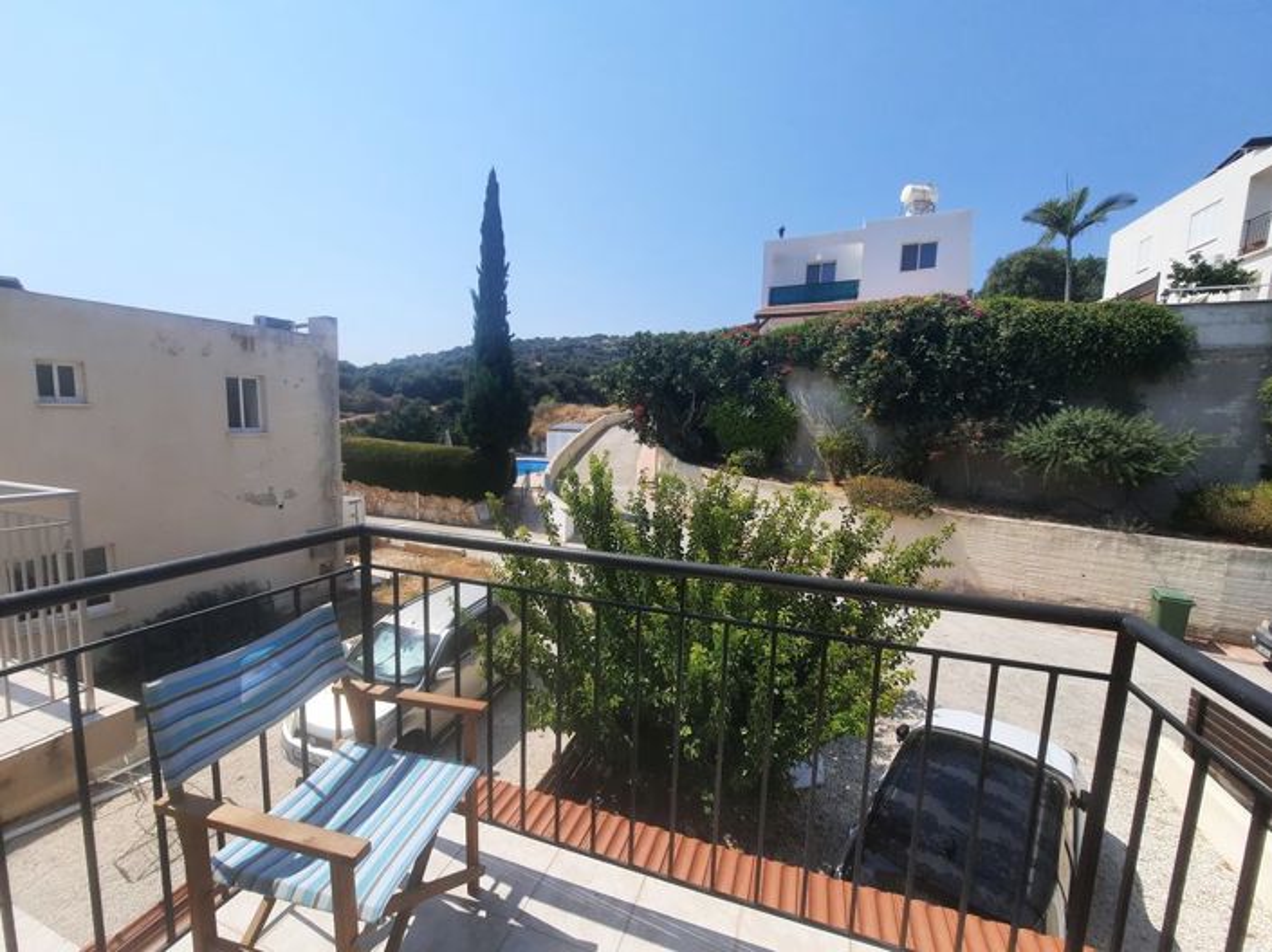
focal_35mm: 13
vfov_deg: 89.9
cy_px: 476
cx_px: 636
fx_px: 477
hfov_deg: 106.2
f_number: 2.2
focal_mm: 1.74
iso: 40
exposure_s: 1/1808
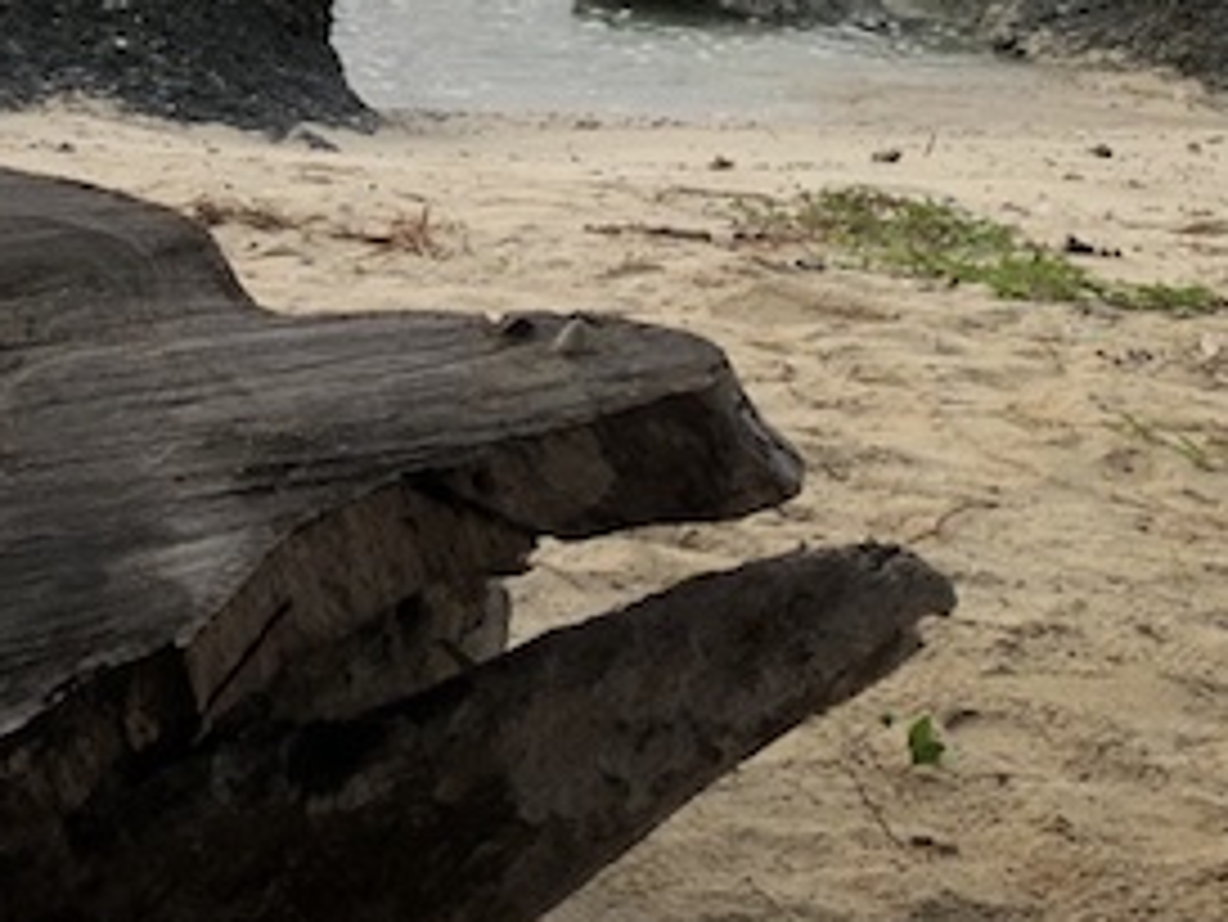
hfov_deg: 22.5
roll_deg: -0.5
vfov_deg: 16.8
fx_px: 2910
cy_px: -324
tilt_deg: -2.4
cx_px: -121
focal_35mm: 82
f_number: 1.8
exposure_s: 1/50
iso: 20
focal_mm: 3.99
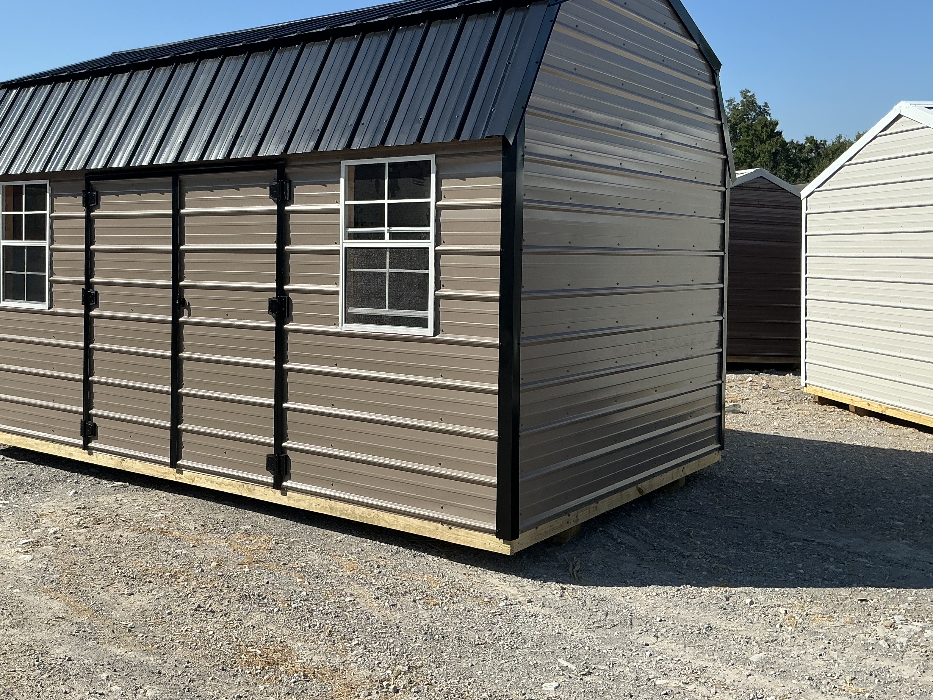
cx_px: 350
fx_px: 970
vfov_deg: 39.5
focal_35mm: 36
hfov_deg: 50.8
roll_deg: +1.1
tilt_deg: -3.7
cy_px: 280
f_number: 1.8
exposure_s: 1/2141
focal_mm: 3
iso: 25
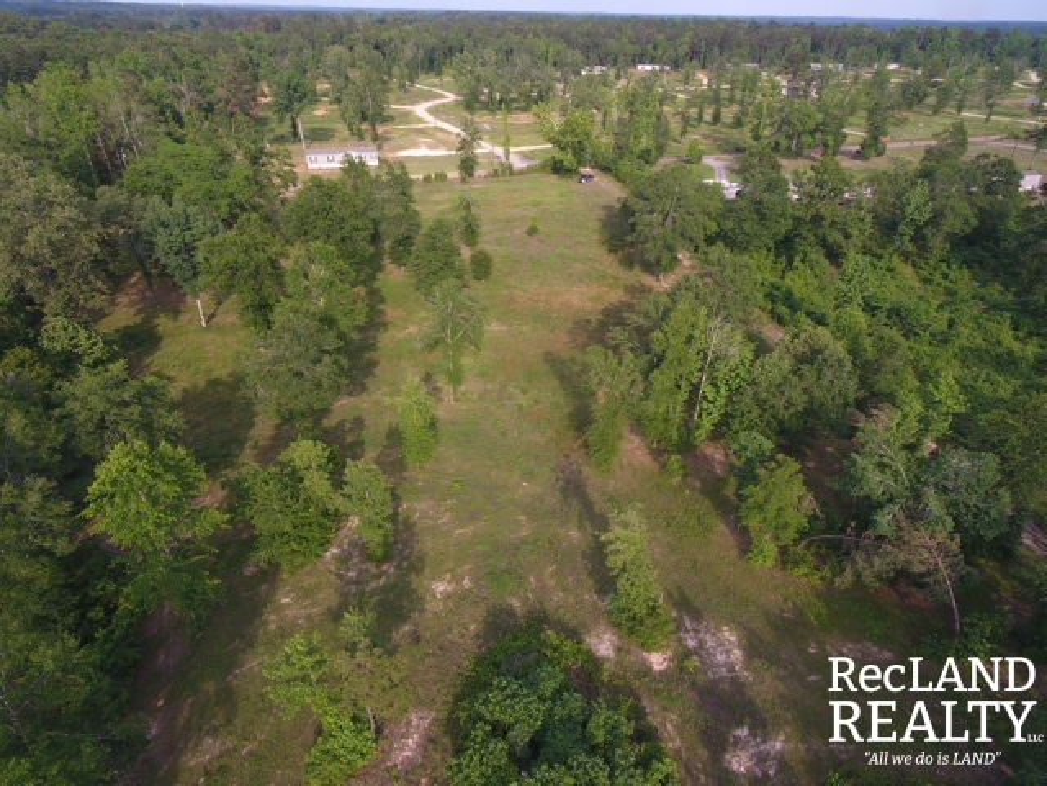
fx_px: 605
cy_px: 393
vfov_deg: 66.0
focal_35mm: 20
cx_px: 524
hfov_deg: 81.7
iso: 100
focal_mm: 3.61
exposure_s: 1/341
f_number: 2.8
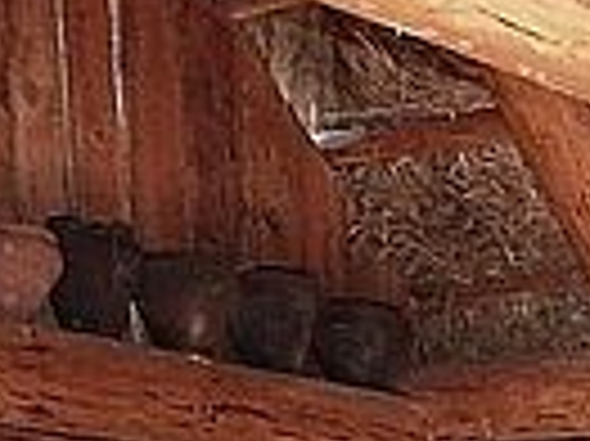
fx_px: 2077
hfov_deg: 14.0
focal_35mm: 122
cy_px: 994
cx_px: 1117
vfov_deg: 10.7
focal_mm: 4.1
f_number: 3.3
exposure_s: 1/30
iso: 400
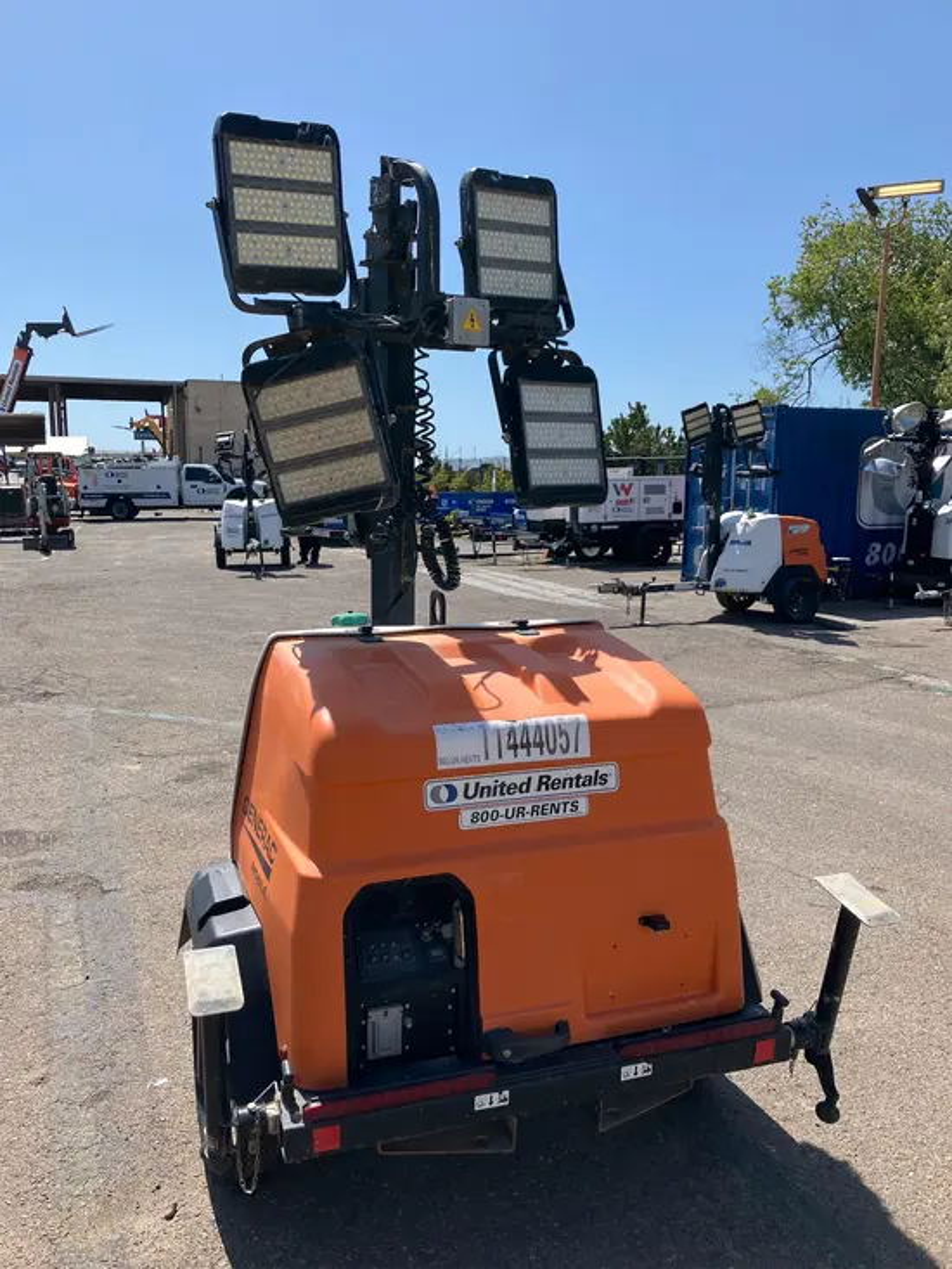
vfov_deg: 63.4
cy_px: 634
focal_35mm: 28
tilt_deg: -7.6
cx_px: 476
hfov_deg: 49.8
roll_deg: -1.1
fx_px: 1026
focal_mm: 3.99
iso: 32
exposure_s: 1/2114
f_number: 1.8
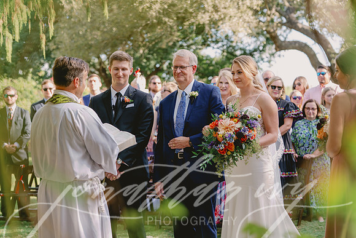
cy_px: 119
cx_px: 178
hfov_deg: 20.8
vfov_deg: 14.0
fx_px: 969
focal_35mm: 98
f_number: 4
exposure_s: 1/160
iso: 200
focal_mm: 98
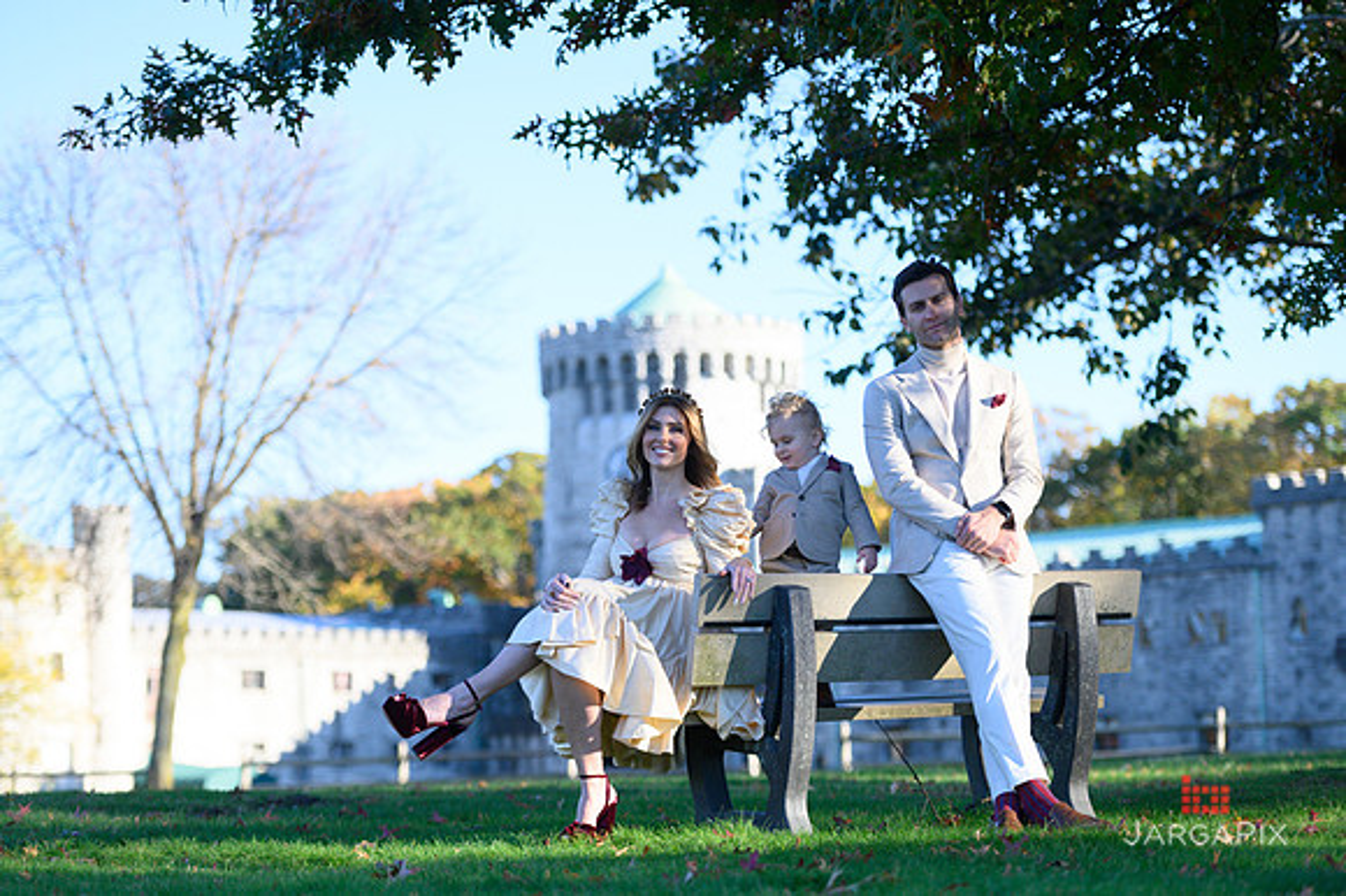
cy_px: 448
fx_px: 3213
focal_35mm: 86
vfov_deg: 15.9
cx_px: 673
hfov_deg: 23.7
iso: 1600
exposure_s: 1/6400
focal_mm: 86
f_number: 3.2
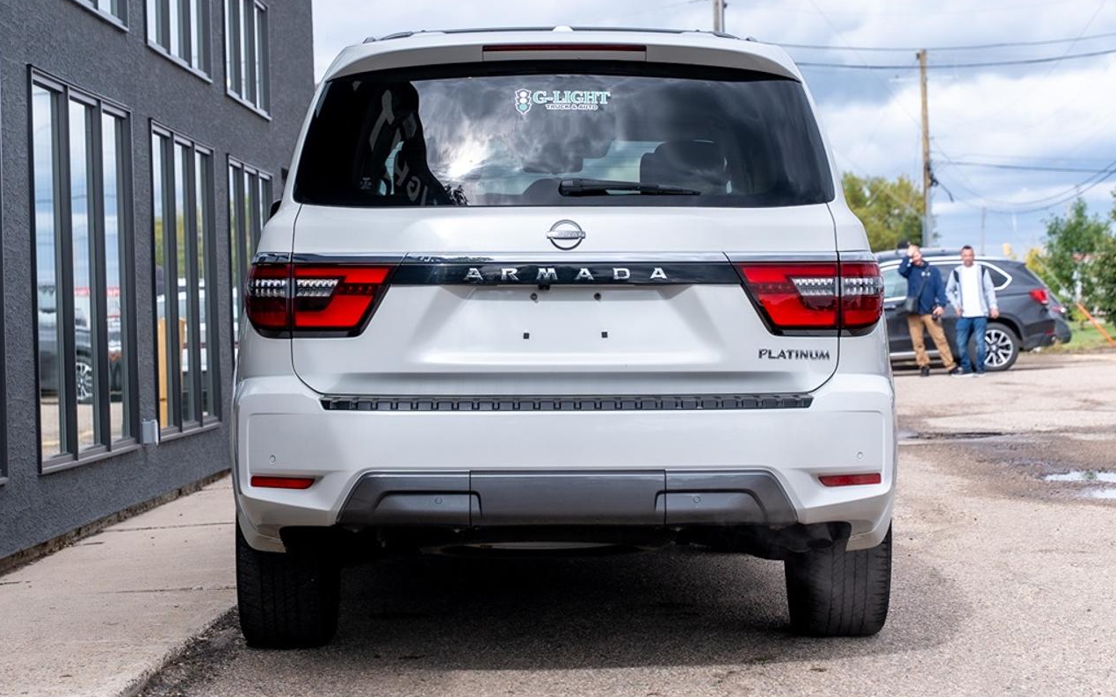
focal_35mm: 84
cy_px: 247
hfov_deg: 24.6
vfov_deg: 15.5
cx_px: 577
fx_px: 2555
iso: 100
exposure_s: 1/1250
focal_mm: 52.7
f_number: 4
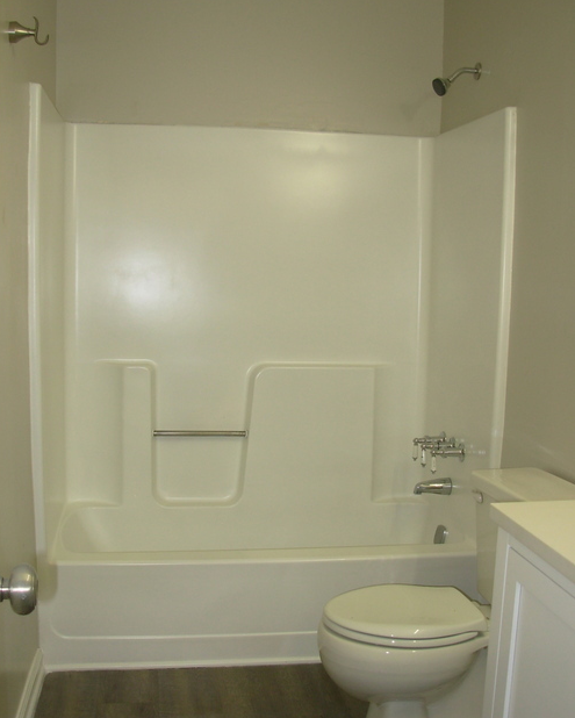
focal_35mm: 40
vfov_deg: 45.7
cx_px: 287
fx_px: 850
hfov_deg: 37.4
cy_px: 382
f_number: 2.9
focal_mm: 6.3
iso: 50
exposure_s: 1/32
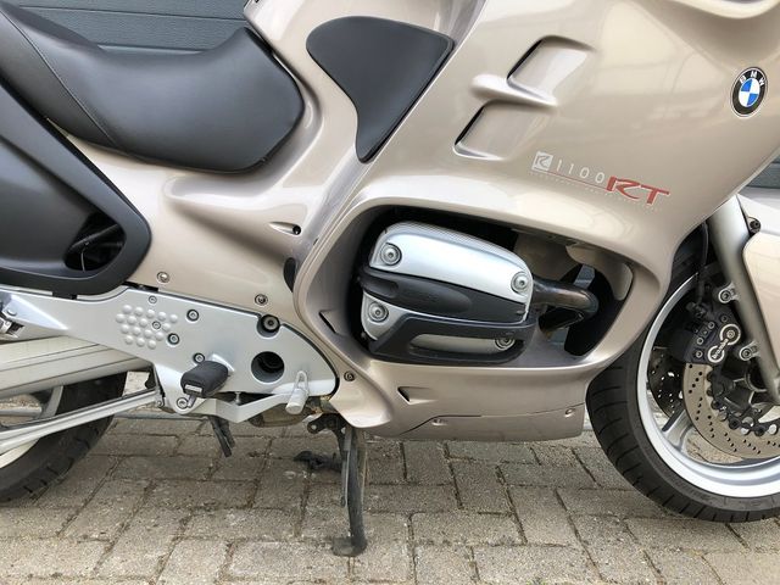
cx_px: 390
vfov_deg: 49.7
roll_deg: -2.8
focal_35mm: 28
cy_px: 292
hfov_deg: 63.4
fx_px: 631
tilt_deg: -11.6
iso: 20
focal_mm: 3.99
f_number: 1.8
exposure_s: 1/271
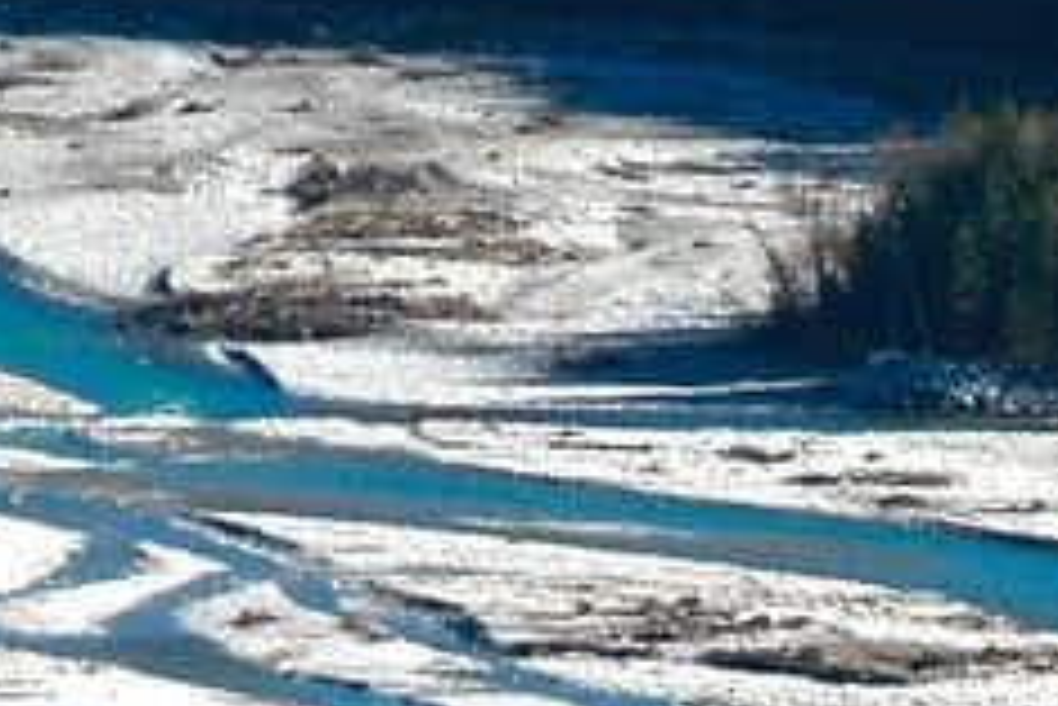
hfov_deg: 1.3
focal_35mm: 1532
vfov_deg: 0.9
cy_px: 1515
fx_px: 45050
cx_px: 2098
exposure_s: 1/200
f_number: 7.1
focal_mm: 200
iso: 200
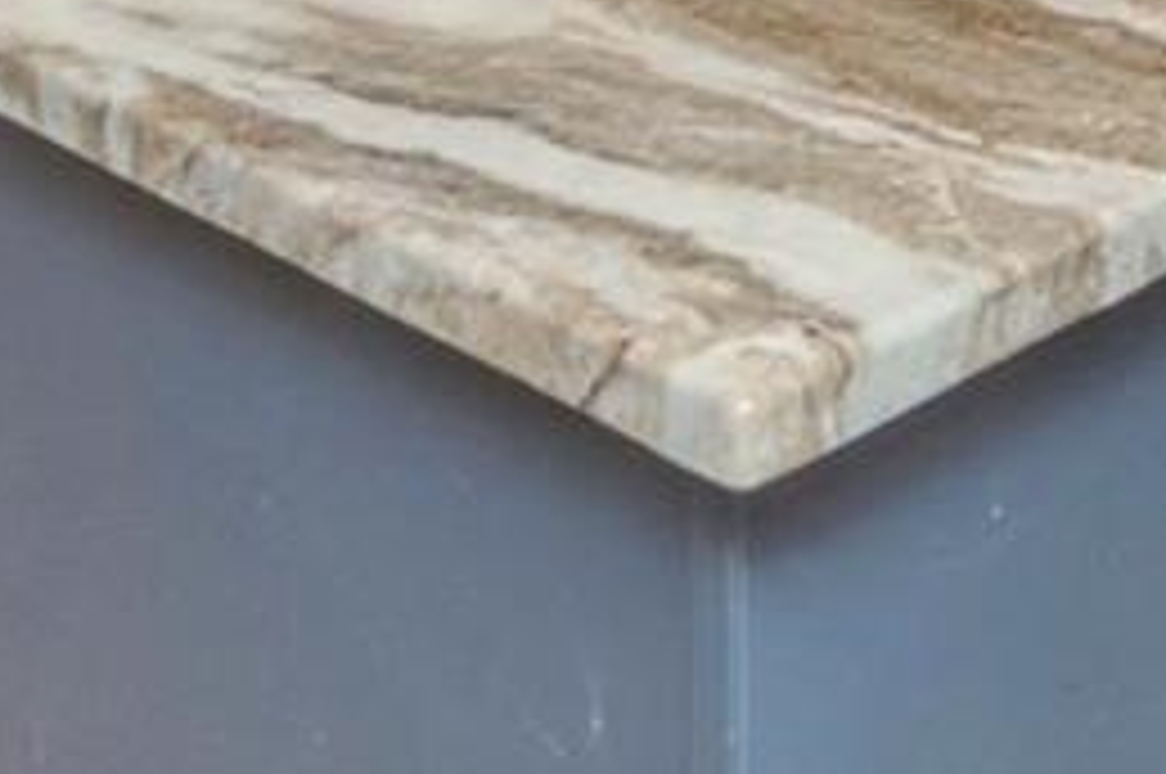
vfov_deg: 10.9
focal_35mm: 99
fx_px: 3202
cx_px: 1702
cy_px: -1274
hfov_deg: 18.5
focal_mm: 16
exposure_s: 1/60
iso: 500
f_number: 6.7
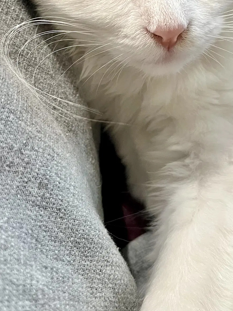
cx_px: 171
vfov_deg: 32.9
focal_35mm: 57
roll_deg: +11.6
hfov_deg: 25.4
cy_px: 65
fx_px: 512
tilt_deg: -33.7
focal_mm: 5.1
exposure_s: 1/60
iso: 400
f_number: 1.6
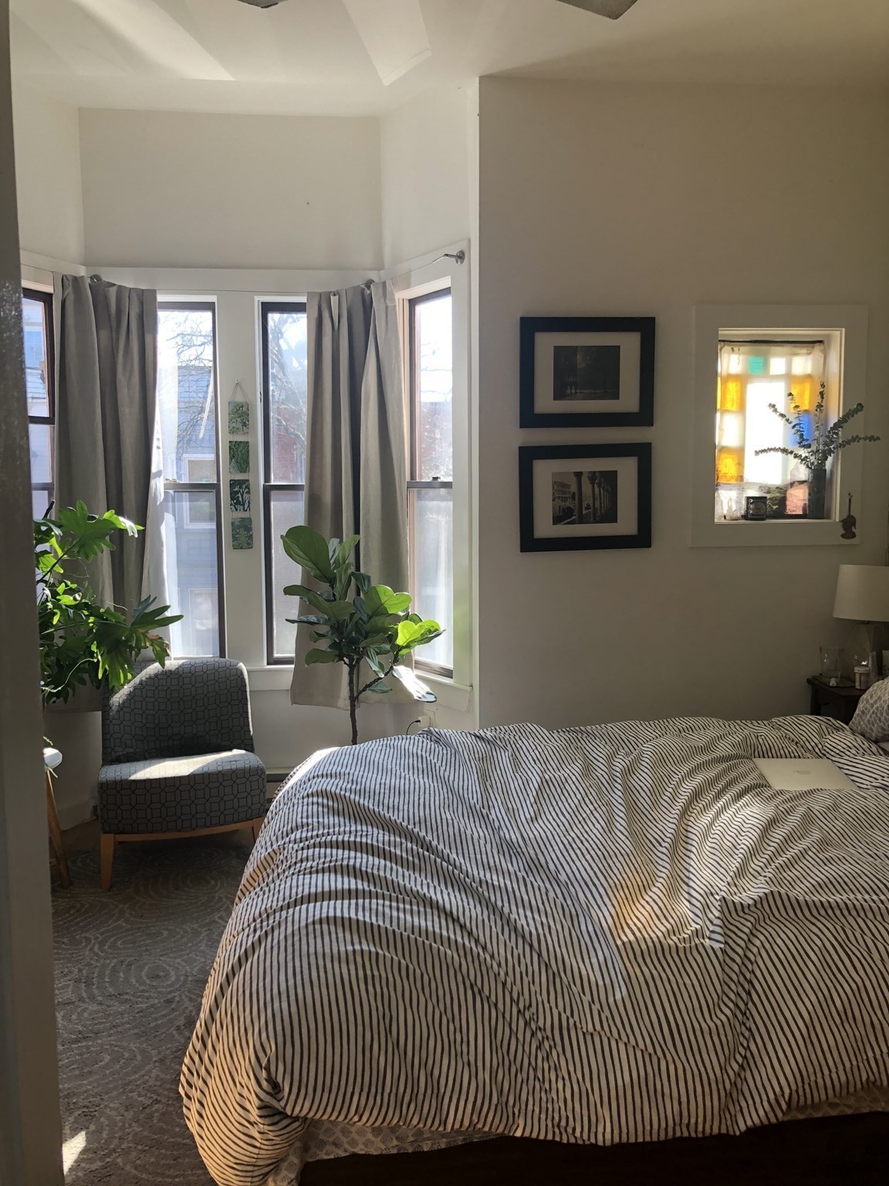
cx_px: 444
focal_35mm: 28
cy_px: 593
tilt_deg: -5.8
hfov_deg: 49.7
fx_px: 959
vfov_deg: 63.4
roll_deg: +0.0
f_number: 1.8
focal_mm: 3.99
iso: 40
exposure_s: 1/120
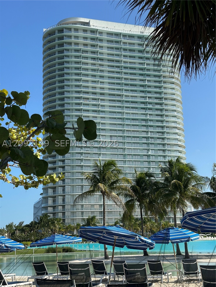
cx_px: 108
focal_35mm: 48
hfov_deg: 30.3
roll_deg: +1.5
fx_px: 399
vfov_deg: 39.7
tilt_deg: +13.3
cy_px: 144
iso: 64
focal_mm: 6.86
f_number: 1.78
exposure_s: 1/3155
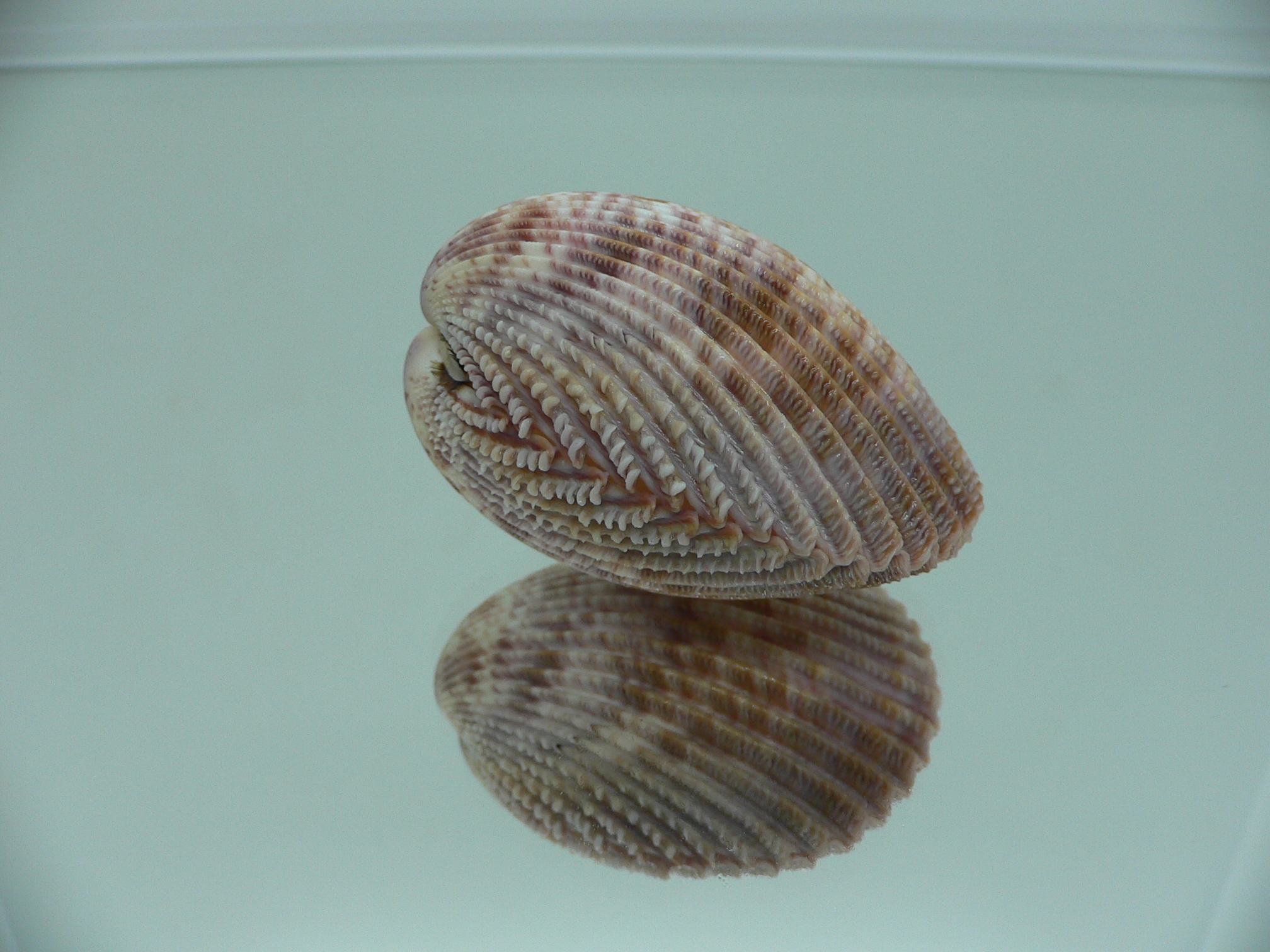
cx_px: 635
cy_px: 476
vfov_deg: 40.7
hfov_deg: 52.6
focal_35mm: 35
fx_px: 1284
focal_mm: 4.6
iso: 80
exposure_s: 1/60
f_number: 2.8
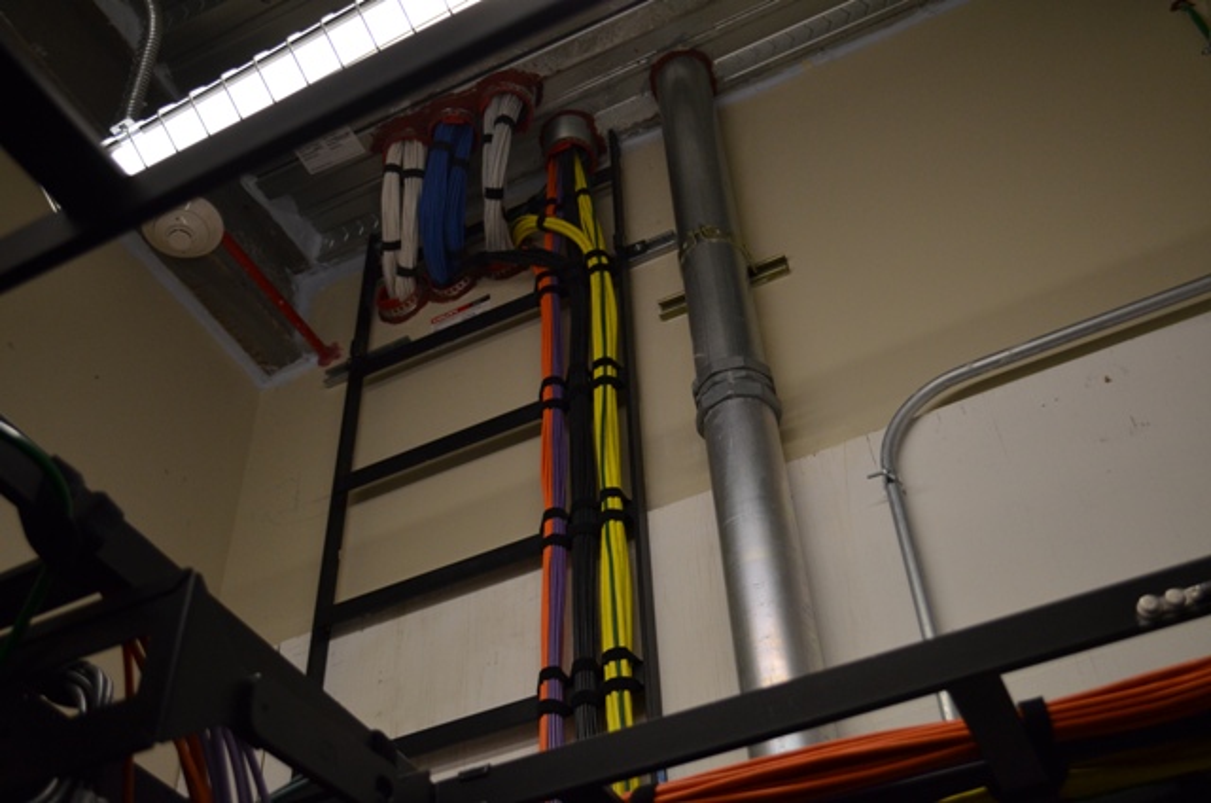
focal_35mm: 39
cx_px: 606
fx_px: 1309
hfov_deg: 49.6
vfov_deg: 34.1
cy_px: 402
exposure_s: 1/500
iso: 900
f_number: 4.2
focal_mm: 26
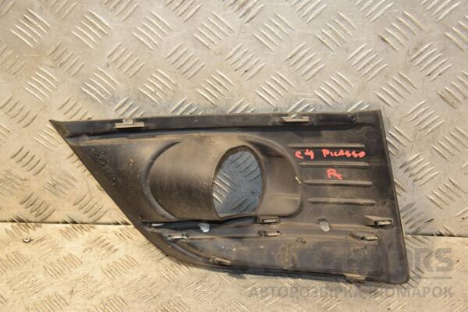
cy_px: 156
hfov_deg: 29.9
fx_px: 877
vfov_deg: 20.2
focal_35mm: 68
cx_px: 234
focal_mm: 45
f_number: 4.8
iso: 800
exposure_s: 1/125
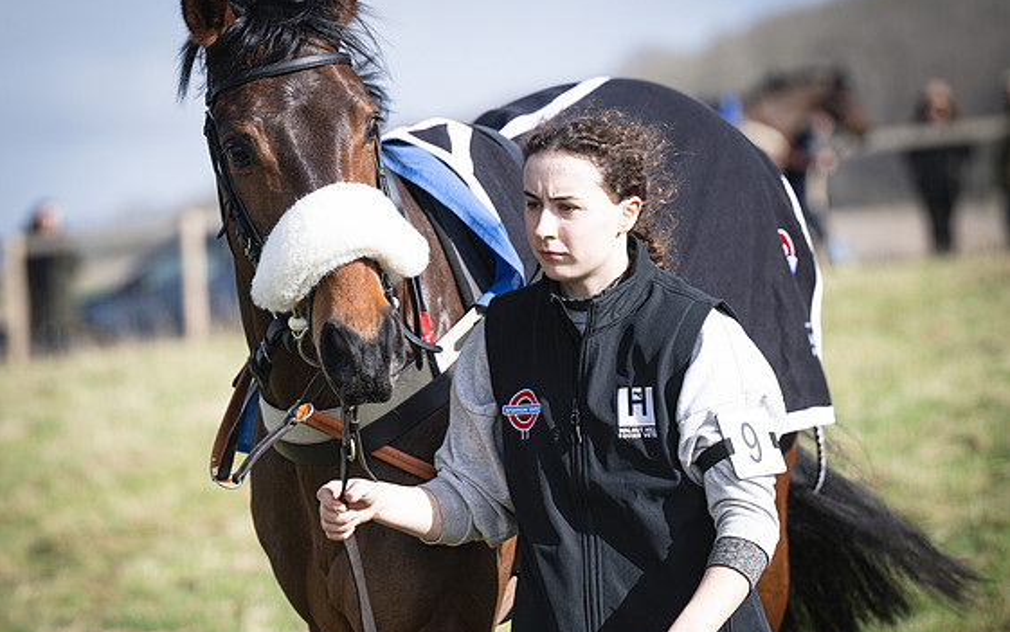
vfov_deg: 5.9
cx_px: 424
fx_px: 6085
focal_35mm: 221
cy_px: 366
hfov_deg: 9.5
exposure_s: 1/2500
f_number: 2.8
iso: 160
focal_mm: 120
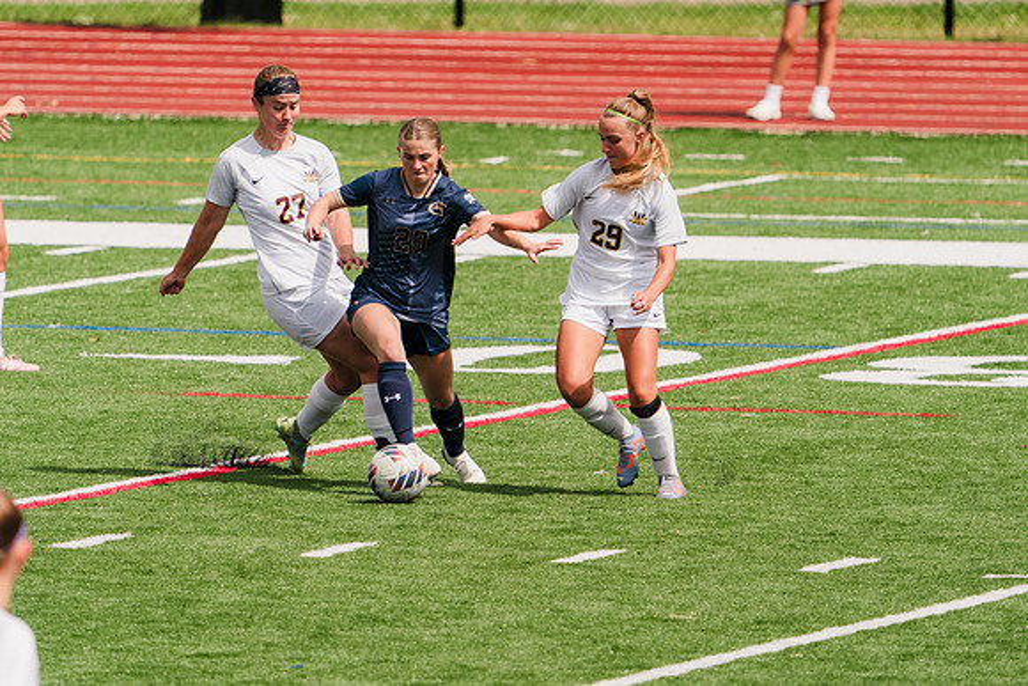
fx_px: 17358
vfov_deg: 2.3
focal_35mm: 608
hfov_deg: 3.4
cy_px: 288
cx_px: 512
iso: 250
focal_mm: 470
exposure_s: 1/1600
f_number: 6.3
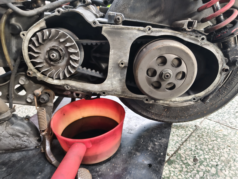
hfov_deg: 73.9
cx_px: 119
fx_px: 158
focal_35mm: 23
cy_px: 90
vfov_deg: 58.9
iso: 1000
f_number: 1.7
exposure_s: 1/30
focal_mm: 6.07
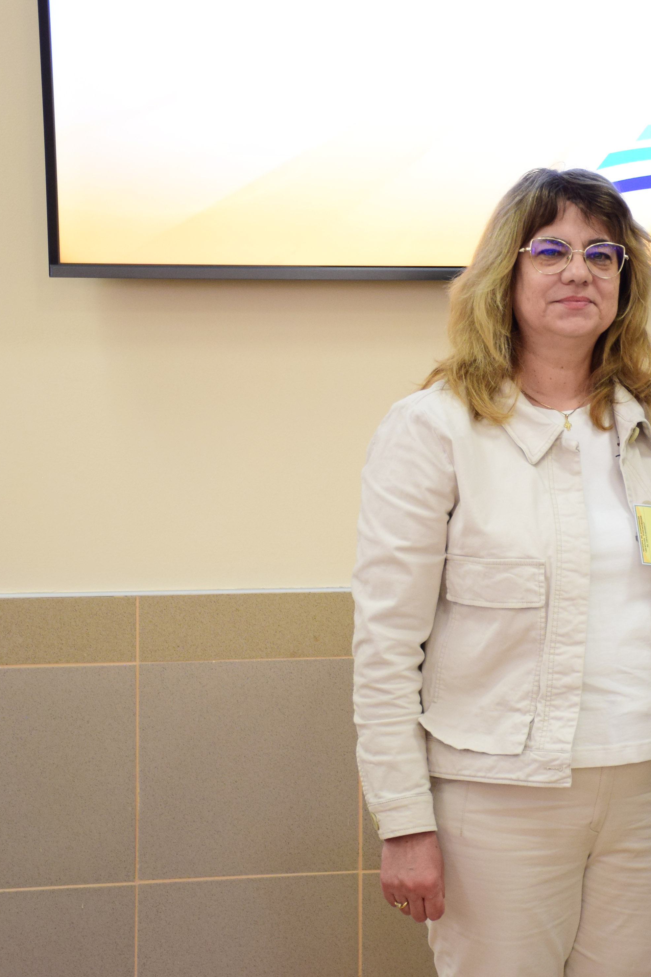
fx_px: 2957
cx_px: 682
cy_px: 493
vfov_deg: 18.8
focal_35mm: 109
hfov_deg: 12.4
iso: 800
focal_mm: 48
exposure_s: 1/50
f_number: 4.5
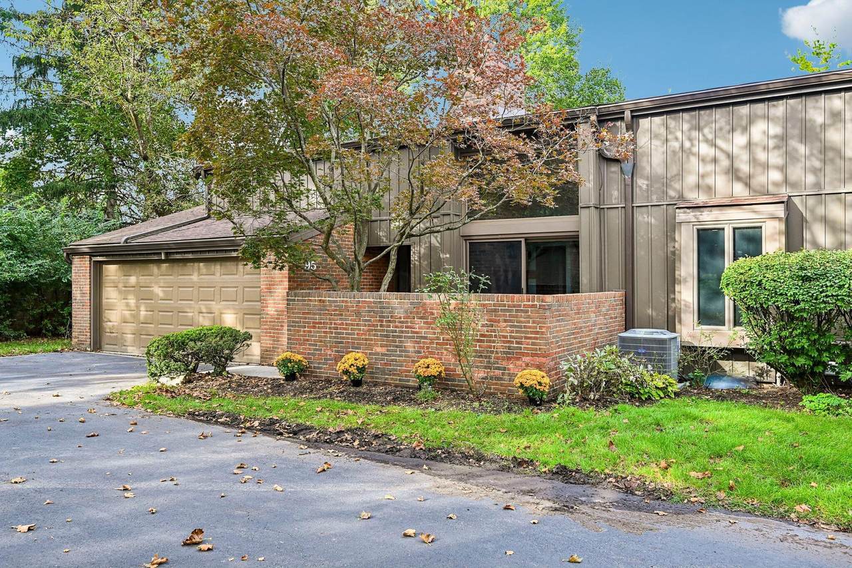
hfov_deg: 67.4
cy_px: 284
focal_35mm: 27
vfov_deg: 47.9
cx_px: 426
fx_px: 639
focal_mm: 27
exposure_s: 1/180
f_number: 4.8
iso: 400
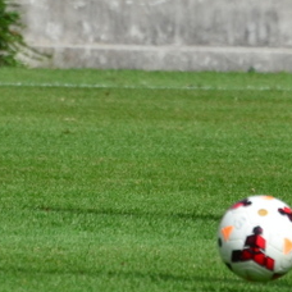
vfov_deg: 0.9
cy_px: -20
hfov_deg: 0.9
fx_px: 19183
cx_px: 524
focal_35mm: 2010
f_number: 6.3
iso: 400
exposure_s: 1/2000
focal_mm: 300
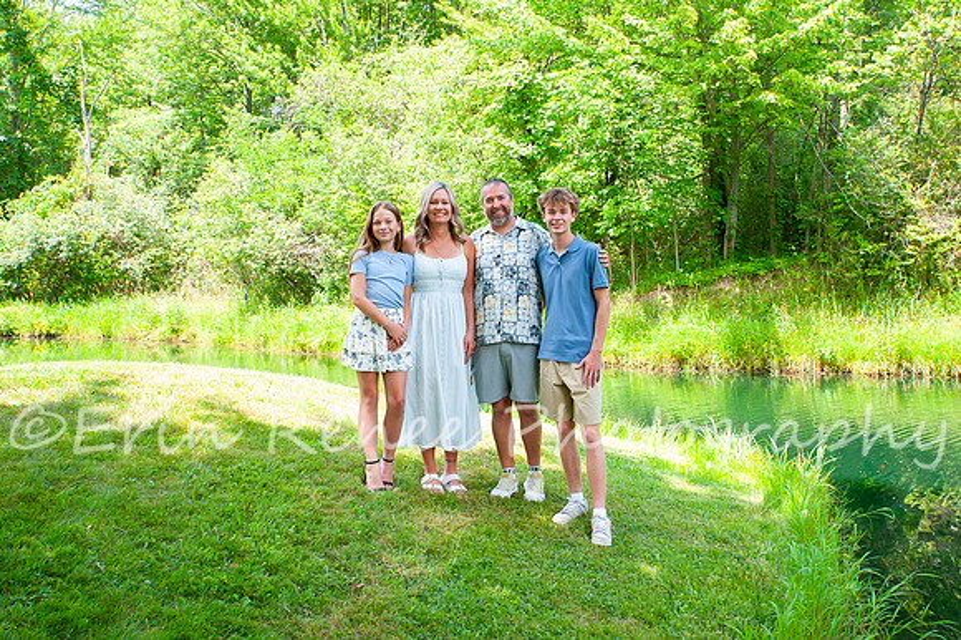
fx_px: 981
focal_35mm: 37
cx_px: 552
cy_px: 272
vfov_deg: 36.0
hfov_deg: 52.0
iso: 640
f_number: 11
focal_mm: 32
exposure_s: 1/125
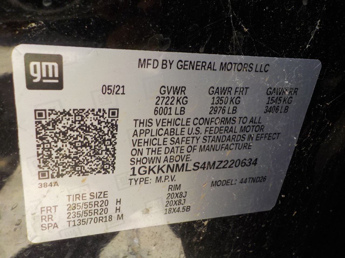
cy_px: 129
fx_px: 299
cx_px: 172
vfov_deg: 46.8
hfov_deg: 60.0
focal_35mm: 30
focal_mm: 4.1
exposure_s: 1/100
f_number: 3.3
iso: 125
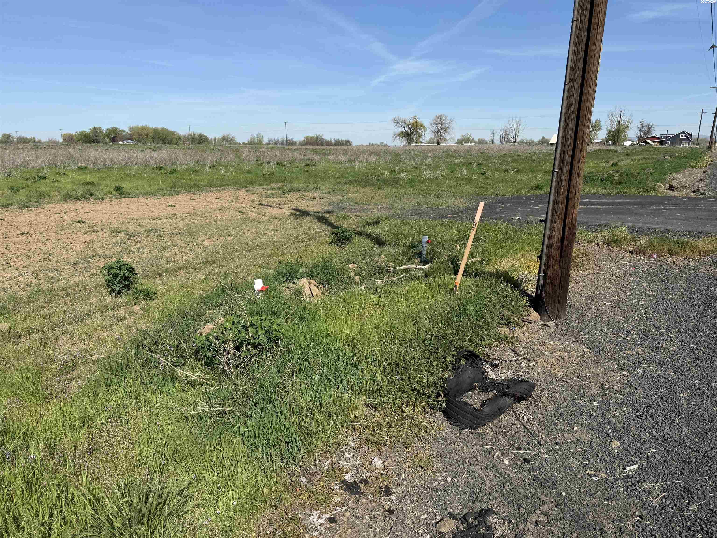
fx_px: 497
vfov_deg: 56.8
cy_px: 269
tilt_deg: -13.3
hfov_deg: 71.6
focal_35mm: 24
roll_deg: -1.0
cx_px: 358
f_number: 1.78
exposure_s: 1/5319
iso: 80
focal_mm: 6.76
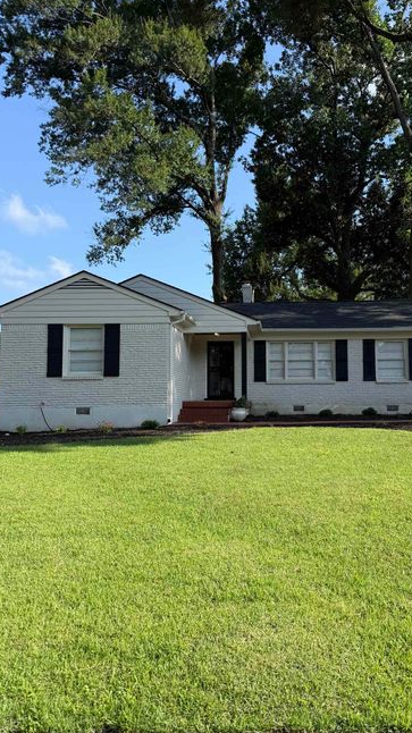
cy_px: 358
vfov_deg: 69.9
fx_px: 525
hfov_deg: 42.3
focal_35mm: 27
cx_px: 275
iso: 80
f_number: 1.78
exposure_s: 1/1812
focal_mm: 6.76
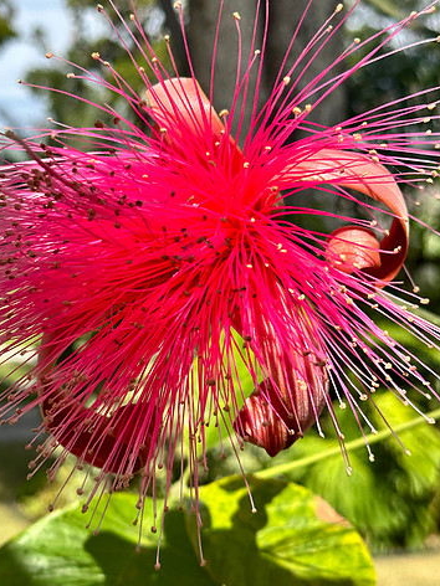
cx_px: 176
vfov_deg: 32.7
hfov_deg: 24.8
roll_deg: -0.3
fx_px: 1000
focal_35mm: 59
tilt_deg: -1.6
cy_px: 261
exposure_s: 1/2358
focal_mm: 6.86
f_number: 1.78
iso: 64
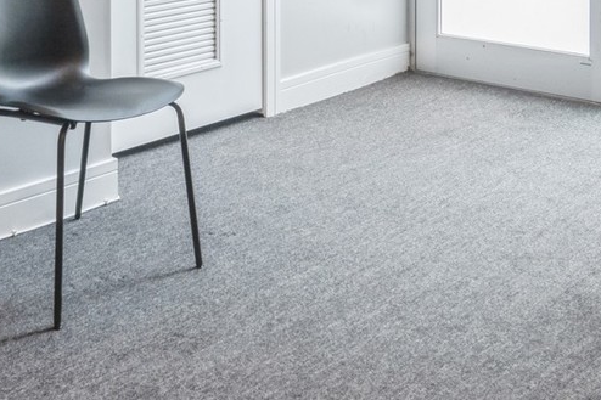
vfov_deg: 20.3
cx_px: 155
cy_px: -168
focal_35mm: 59
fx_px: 985
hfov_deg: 33.3
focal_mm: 12
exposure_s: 1/4
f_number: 8
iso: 200
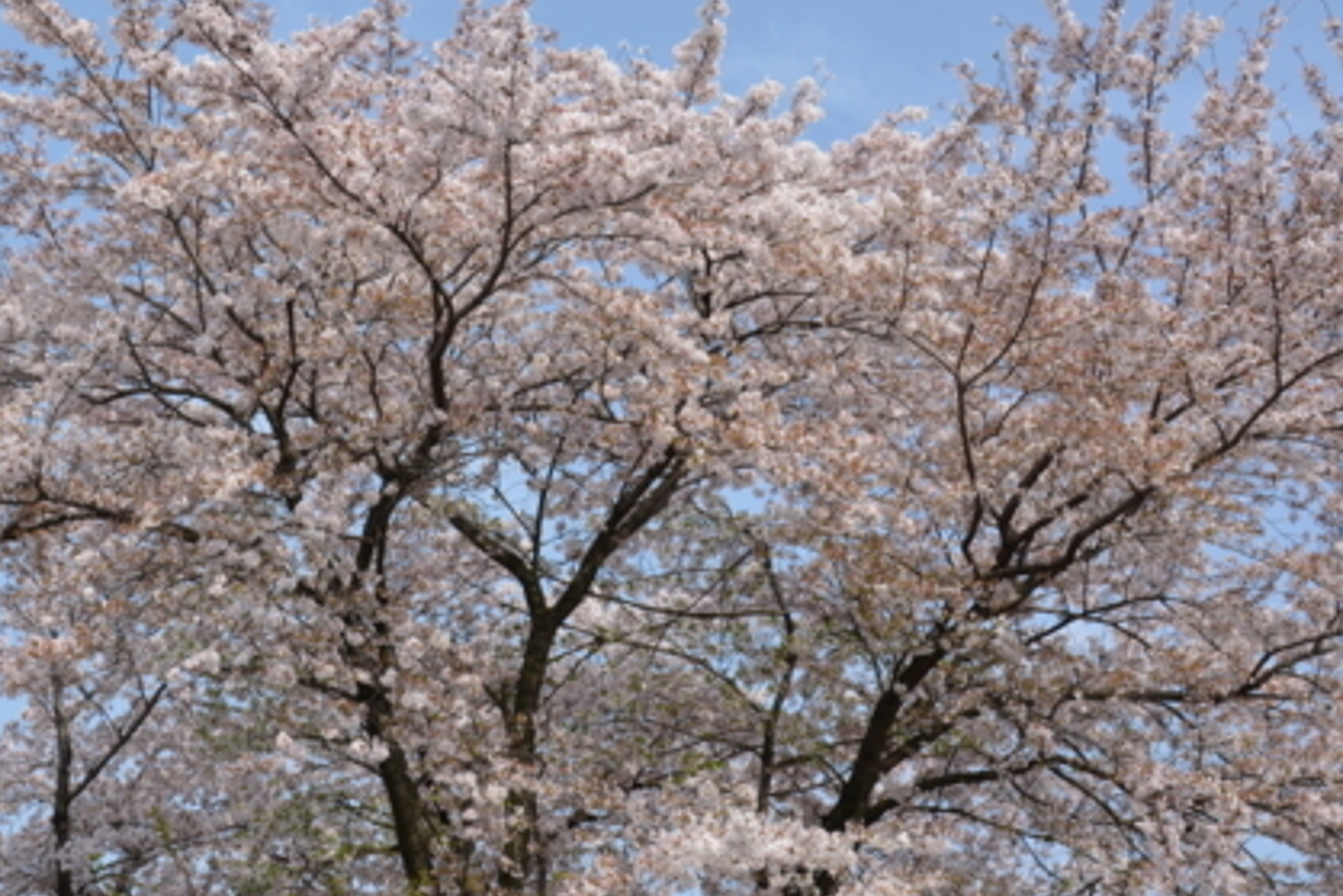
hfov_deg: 35.4
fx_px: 2090
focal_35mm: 56
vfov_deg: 24.2
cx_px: 498
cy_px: 469
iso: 100
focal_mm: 26
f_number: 8
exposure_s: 1/250
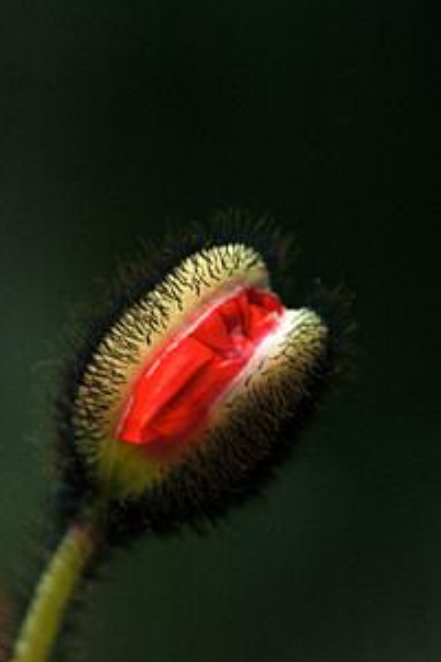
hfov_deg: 2.0
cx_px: 192
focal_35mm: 671
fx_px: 12343
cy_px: 412
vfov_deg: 3.1
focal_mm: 300
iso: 1000
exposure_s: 1/400
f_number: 6
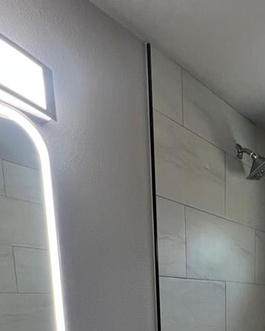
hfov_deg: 40.7
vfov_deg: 41.6
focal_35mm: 34
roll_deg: +0.9
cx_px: 228
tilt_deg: -11.0
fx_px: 334
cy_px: 367
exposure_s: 1/120
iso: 100
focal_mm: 1.57
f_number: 1.8
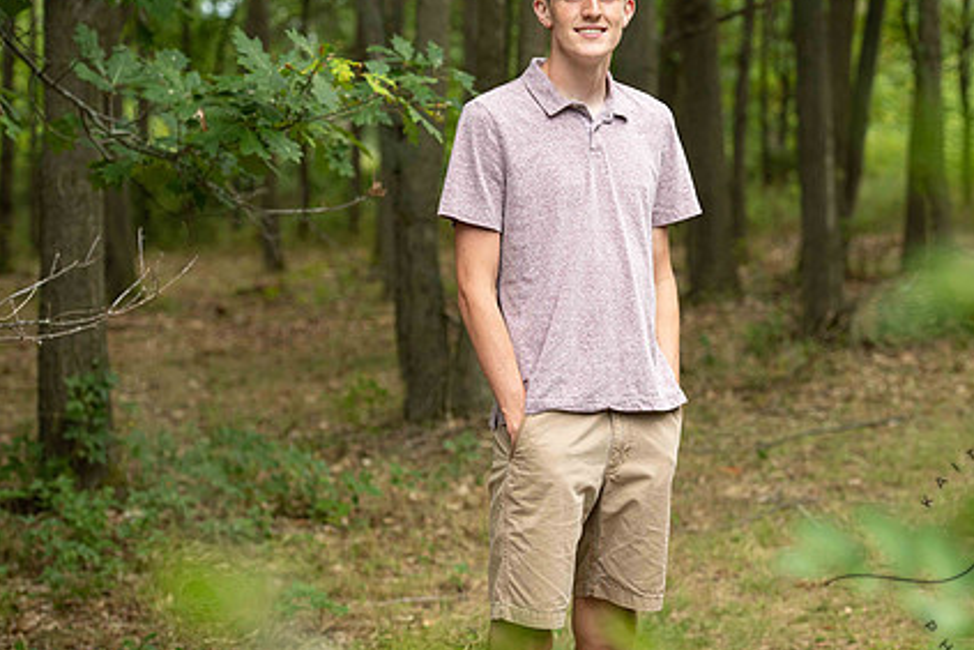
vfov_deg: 11.6
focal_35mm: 118
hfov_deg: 17.3
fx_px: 3192
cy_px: 264
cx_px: 573
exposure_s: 1/200
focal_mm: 86
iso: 500
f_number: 3.5
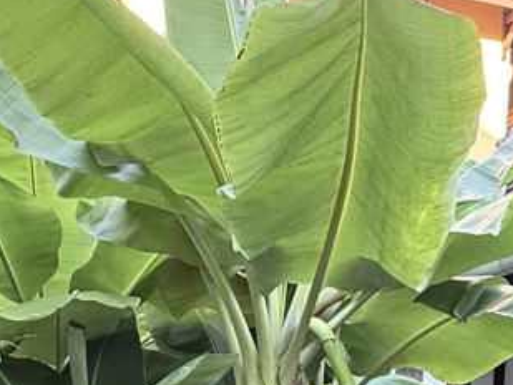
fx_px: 860
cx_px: 262
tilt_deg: -4.8
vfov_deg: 22.4
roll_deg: -1.1
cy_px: 513
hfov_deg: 33.2
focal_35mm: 58
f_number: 2.2
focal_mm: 2.22
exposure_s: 1/99
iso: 200
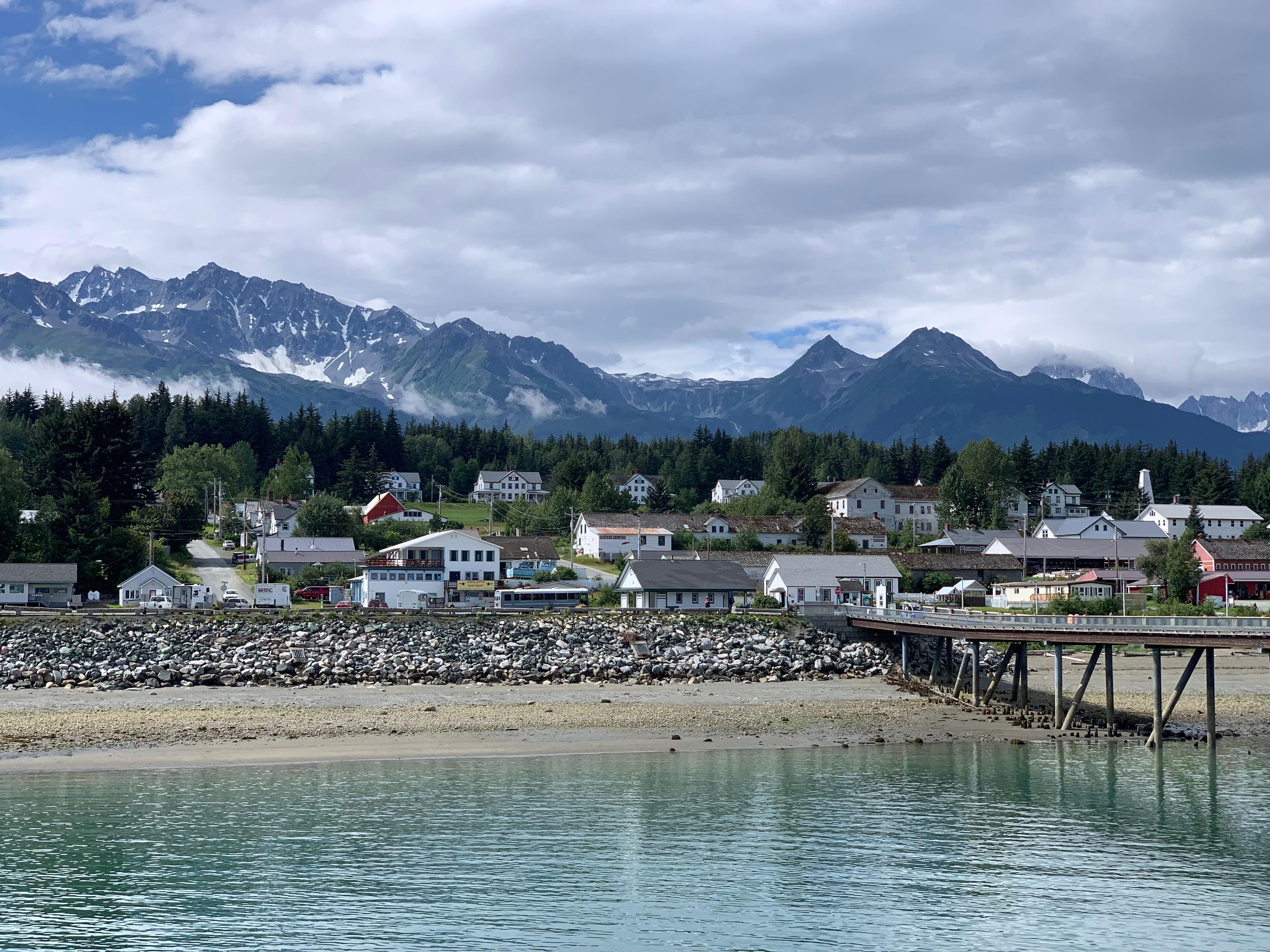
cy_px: 476
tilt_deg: +4.0
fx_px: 1908
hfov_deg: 36.8
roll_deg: -1.3
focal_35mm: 52
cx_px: 635
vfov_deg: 28.0
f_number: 2.4
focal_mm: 6
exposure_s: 1/1996
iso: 16
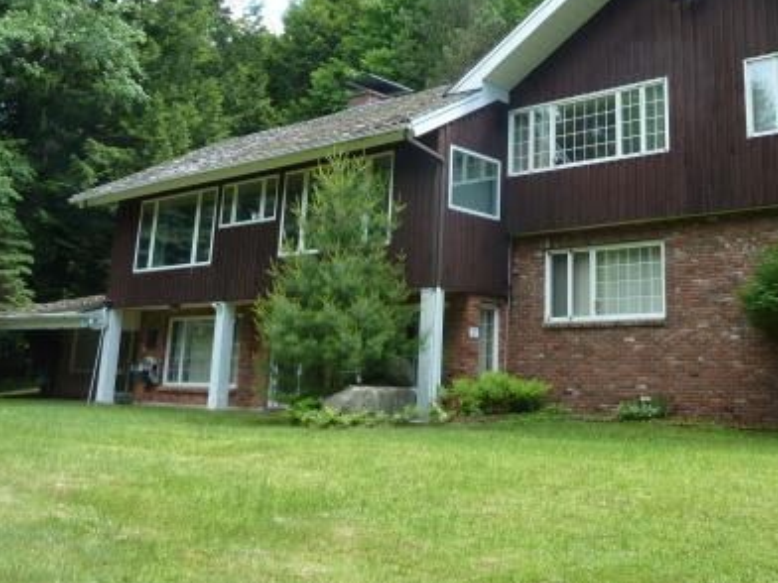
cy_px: 187
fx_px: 832
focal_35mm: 37
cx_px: 528
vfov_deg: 38.2
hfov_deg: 49.1
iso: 80
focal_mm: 4.1
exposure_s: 1/80
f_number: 3.3
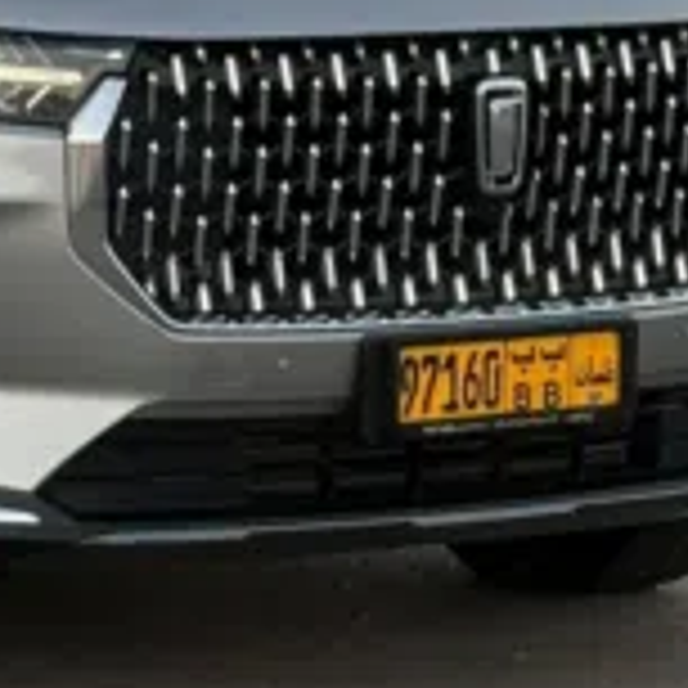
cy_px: -40
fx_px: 3980
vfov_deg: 9.8
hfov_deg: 9.7
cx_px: -171
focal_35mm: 177
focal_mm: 6.76
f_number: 1.78
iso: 125
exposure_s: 1/100
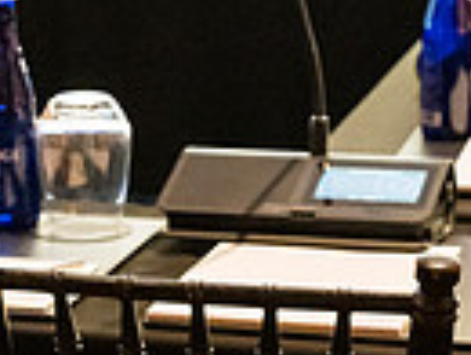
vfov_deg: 7.4
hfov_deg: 9.8
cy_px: 197
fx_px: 2740
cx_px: 33
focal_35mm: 201
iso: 6400
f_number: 3.5
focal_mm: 47
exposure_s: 1/160
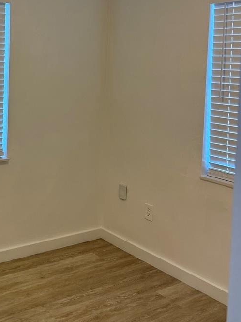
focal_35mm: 47
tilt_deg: -4.2
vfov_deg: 39.5
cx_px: 26
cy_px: 88
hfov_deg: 29.6
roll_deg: +0.1
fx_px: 436
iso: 64
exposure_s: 1/149
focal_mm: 5.7
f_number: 1.5
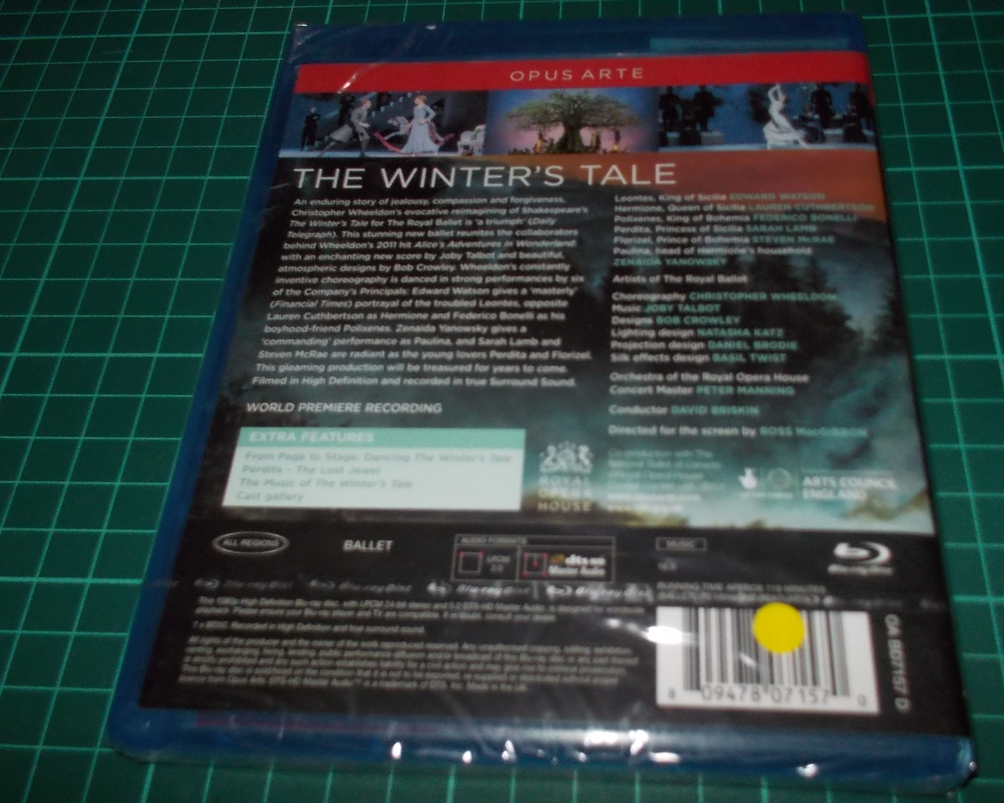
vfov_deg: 44.5
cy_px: 408
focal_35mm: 33
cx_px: 556
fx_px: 981
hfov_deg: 54.1
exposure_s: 1/30
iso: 200
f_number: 3.3
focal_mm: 4.1
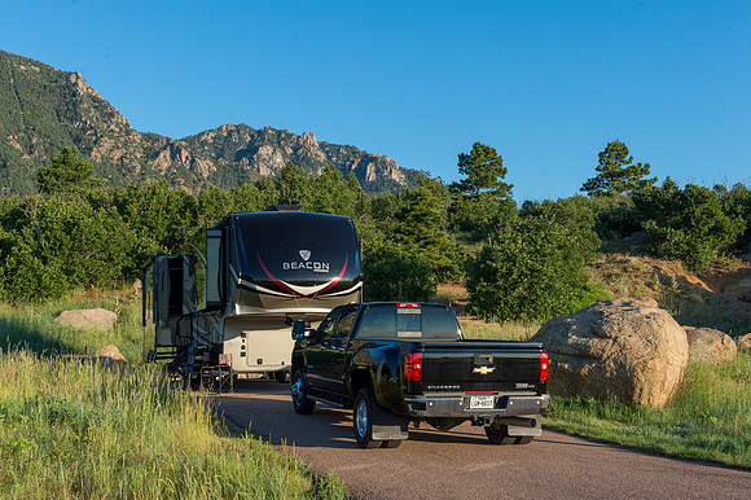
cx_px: 376
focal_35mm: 48
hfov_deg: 41.1
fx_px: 1001
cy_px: 250
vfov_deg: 28.0
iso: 720
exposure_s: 1/250
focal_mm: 48
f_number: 14
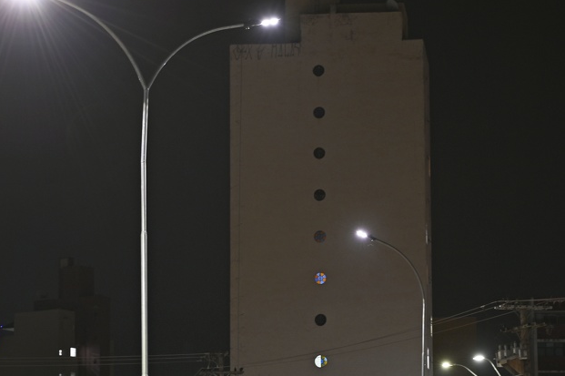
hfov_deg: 14.8
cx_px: 388
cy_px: 280
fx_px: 2164
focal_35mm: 138
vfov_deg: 9.9
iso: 50
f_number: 3.2
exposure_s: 1/3
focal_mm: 70
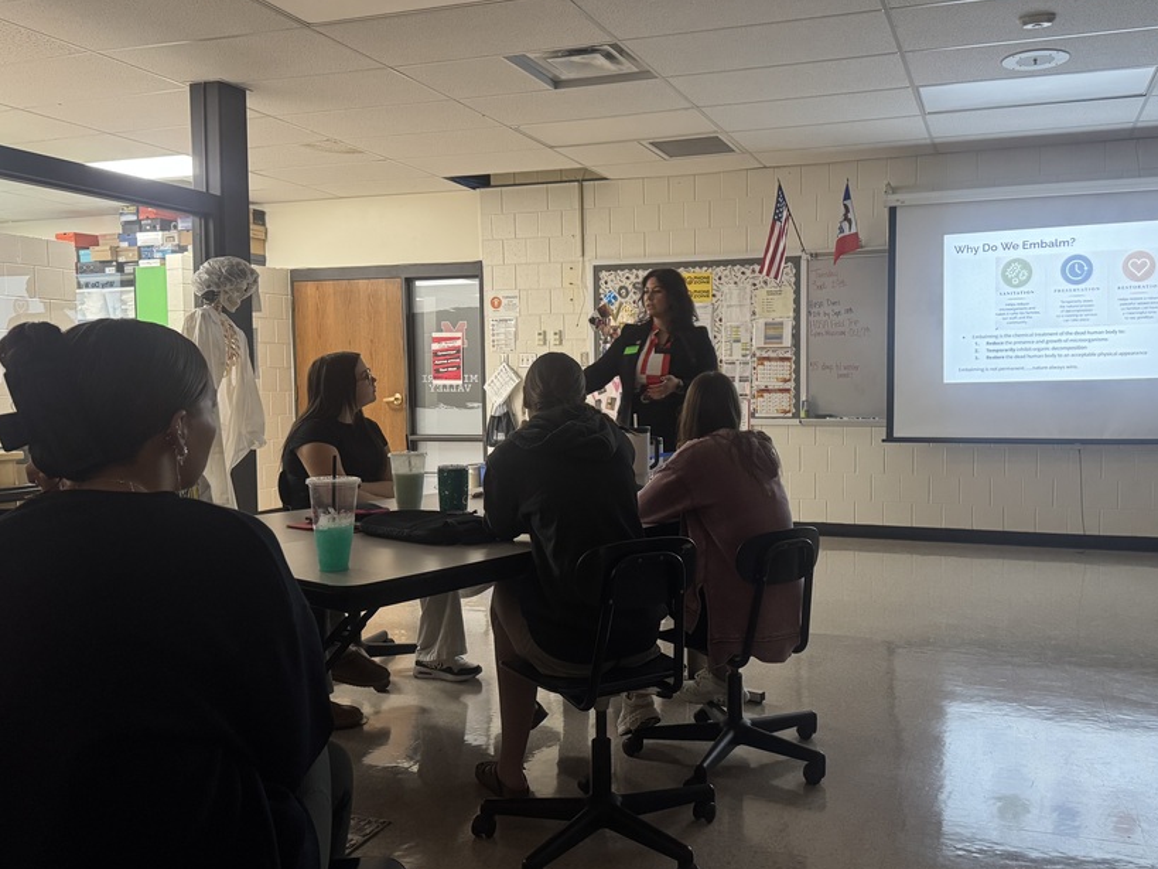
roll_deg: +0.1
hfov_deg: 59.6
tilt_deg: -4.0
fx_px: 1003
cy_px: 436
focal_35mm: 30
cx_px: 679
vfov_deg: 46.8
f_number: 1.78
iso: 400
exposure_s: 1/60
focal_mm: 6.76
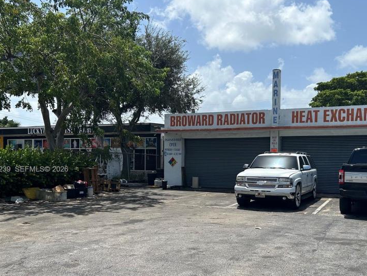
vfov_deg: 40.5
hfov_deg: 52.3
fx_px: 371
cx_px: 219
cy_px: 170
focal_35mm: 35
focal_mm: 5.7
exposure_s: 1/4630
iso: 50
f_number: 1.5
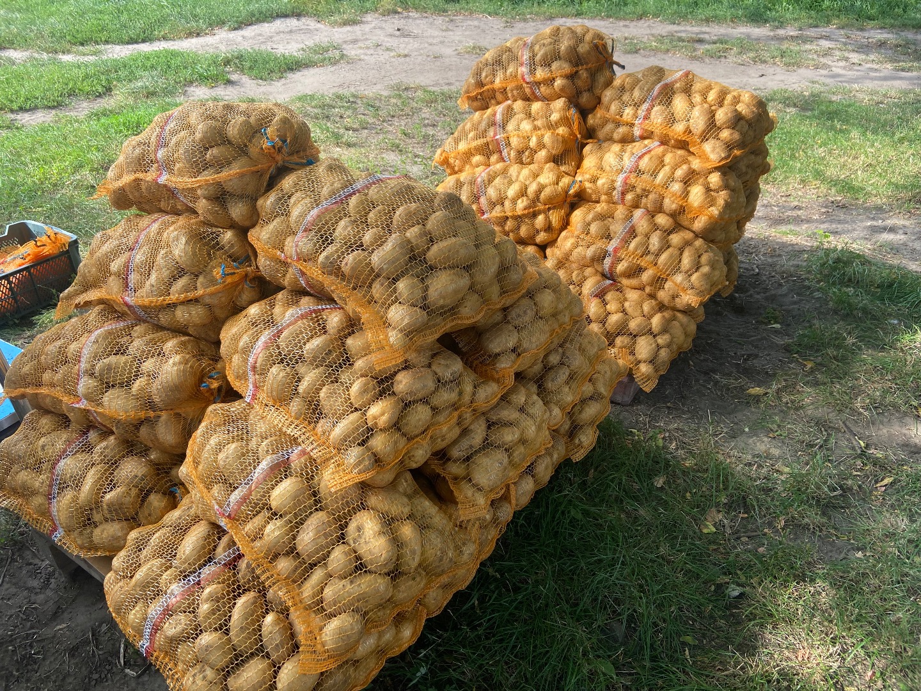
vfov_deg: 53.1
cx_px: 460
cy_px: 346
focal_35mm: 26
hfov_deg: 67.3
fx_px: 692
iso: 32
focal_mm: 4.25
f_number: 1.8
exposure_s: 1/400
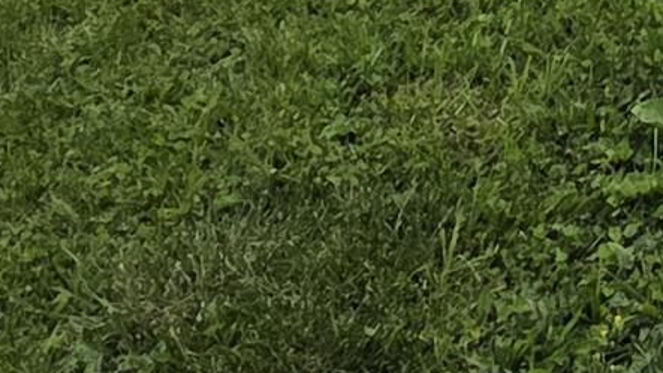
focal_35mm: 96
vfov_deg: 10.6
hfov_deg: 17.8
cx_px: 1193
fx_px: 1687
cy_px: -560
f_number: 2.2
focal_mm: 2.2
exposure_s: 1/1946
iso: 50
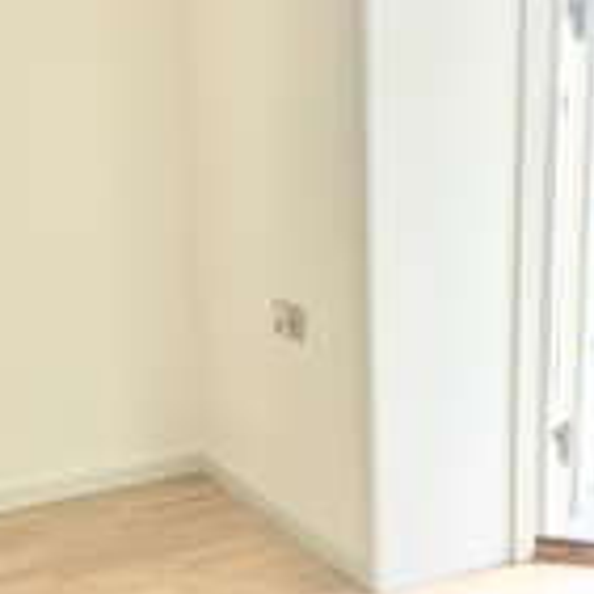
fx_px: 1320
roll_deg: +1.7
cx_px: 276
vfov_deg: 25.2
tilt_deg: -17.3
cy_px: 417
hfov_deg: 25.4
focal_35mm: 68
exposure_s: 1/33
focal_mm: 4.15
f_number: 2.2
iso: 50
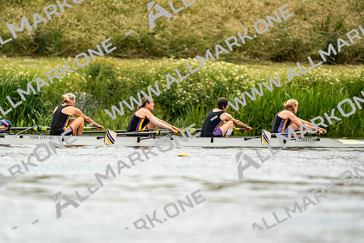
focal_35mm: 565
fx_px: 5714
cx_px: 182
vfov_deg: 2.4
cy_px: 122
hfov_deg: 3.6
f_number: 6.3
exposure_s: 1/2000
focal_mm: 565
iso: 500
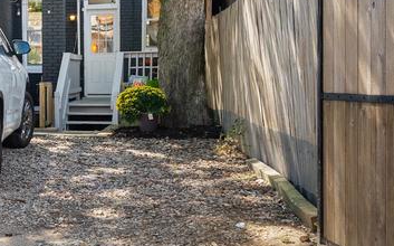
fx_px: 794
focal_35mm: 74
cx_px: -134
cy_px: 45
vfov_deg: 17.4
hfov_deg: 24.0
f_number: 8
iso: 200
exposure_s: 1/5
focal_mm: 25
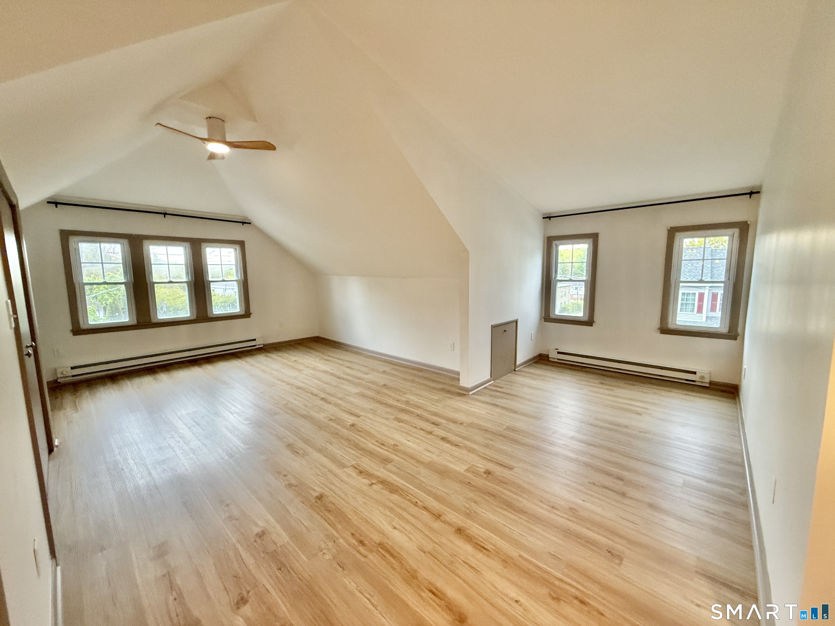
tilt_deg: -6.5
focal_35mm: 14
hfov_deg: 102.1
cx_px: 418
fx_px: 338
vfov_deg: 85.7
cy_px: 313
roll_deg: +0.2
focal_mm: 2.22
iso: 320
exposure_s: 1/120
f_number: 2.2
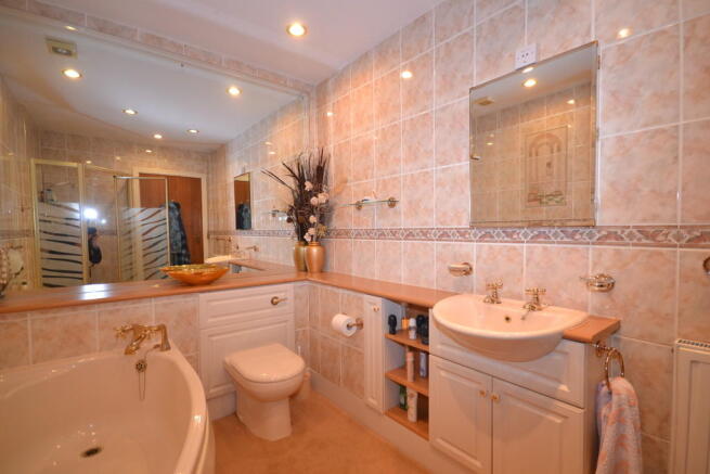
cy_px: 237
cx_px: 355
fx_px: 325
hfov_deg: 95.0
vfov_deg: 72.1
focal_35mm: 16
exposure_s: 1/60
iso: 1000
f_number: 4.2
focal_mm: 11
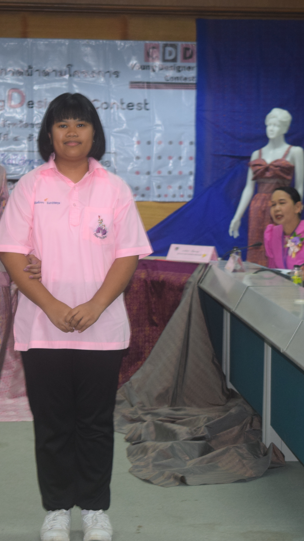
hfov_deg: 10.6
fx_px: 1633
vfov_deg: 18.8
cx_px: 133
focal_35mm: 114
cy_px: 271
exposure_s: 1/80
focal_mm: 48
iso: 800
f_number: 5.3
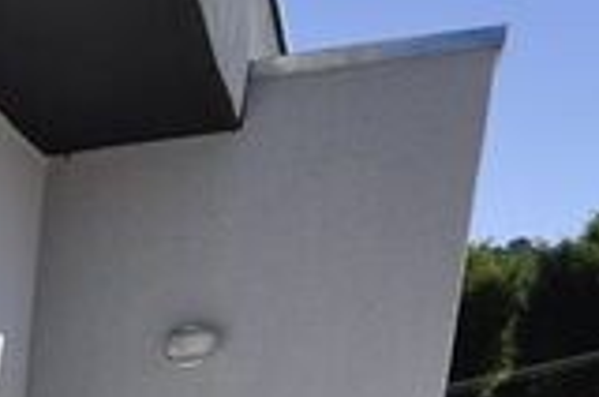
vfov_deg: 14.1
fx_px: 1245
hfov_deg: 19.3
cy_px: 871
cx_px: -517
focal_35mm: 75
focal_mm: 10
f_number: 9
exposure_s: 1/320
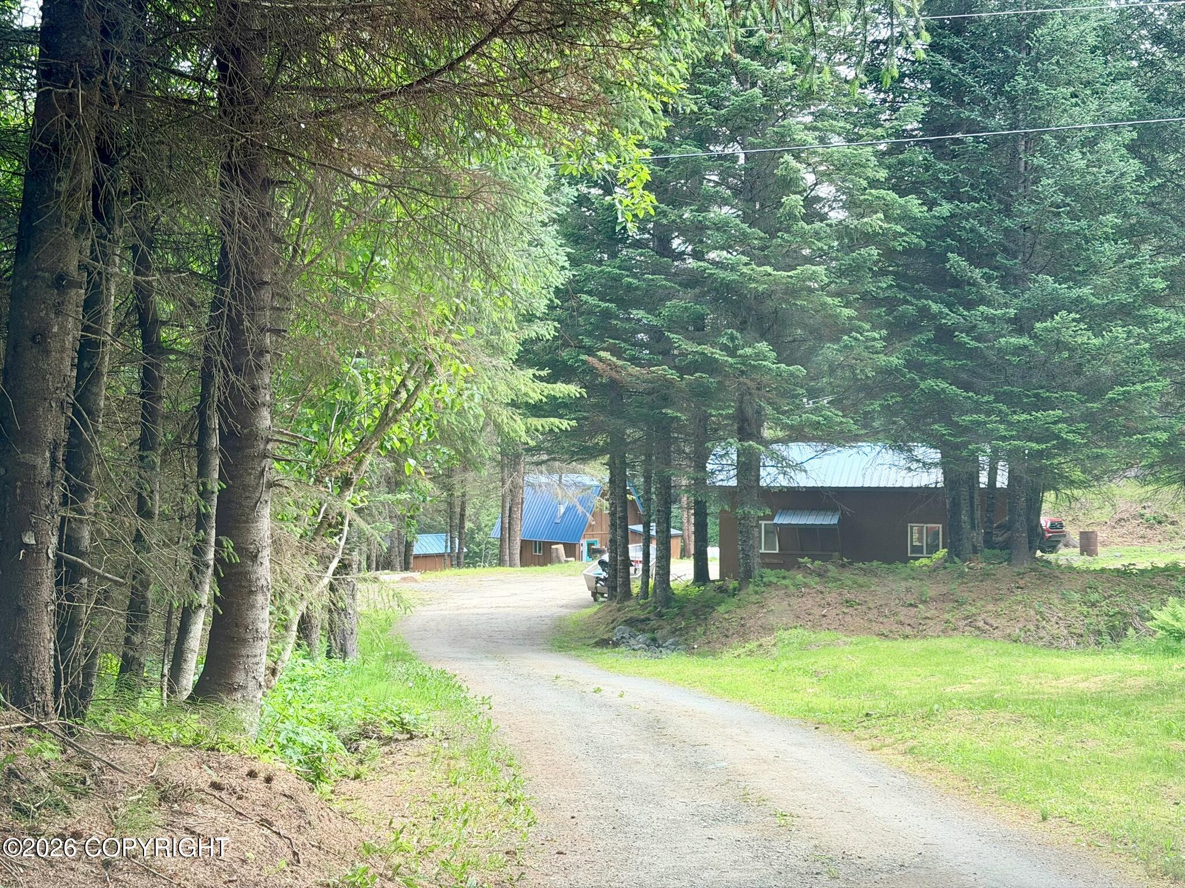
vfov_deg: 30.3
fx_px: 1643
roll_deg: -0.3
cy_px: 444
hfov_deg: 39.7
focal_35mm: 48
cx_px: 592
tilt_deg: +0.2
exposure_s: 1/549
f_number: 1.78
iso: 64
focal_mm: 6.76
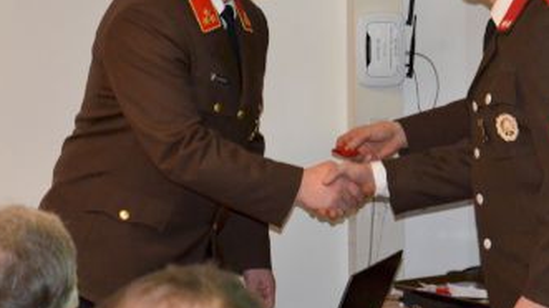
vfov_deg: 7.9
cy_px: 101
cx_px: 391
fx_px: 2241
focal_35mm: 154
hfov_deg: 13.9
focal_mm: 50
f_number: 5
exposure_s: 1/60
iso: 3200
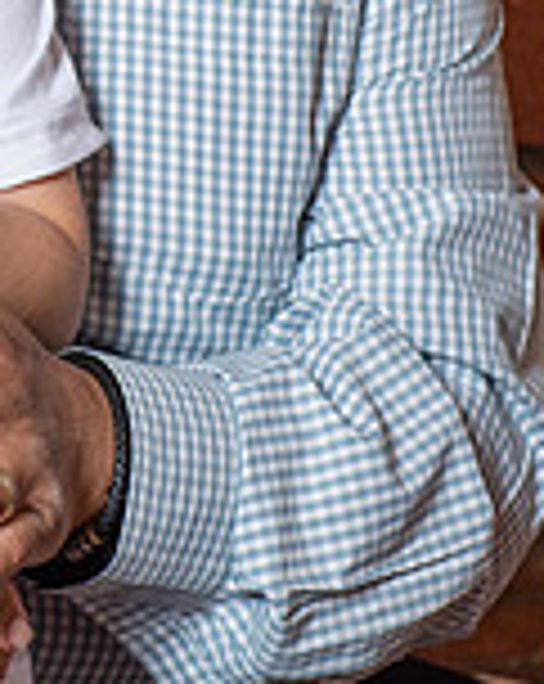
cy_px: -20
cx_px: -257
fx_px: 6742
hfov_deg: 4.6
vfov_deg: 5.8
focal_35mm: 334
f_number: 4
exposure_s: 1/200
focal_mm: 70
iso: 200
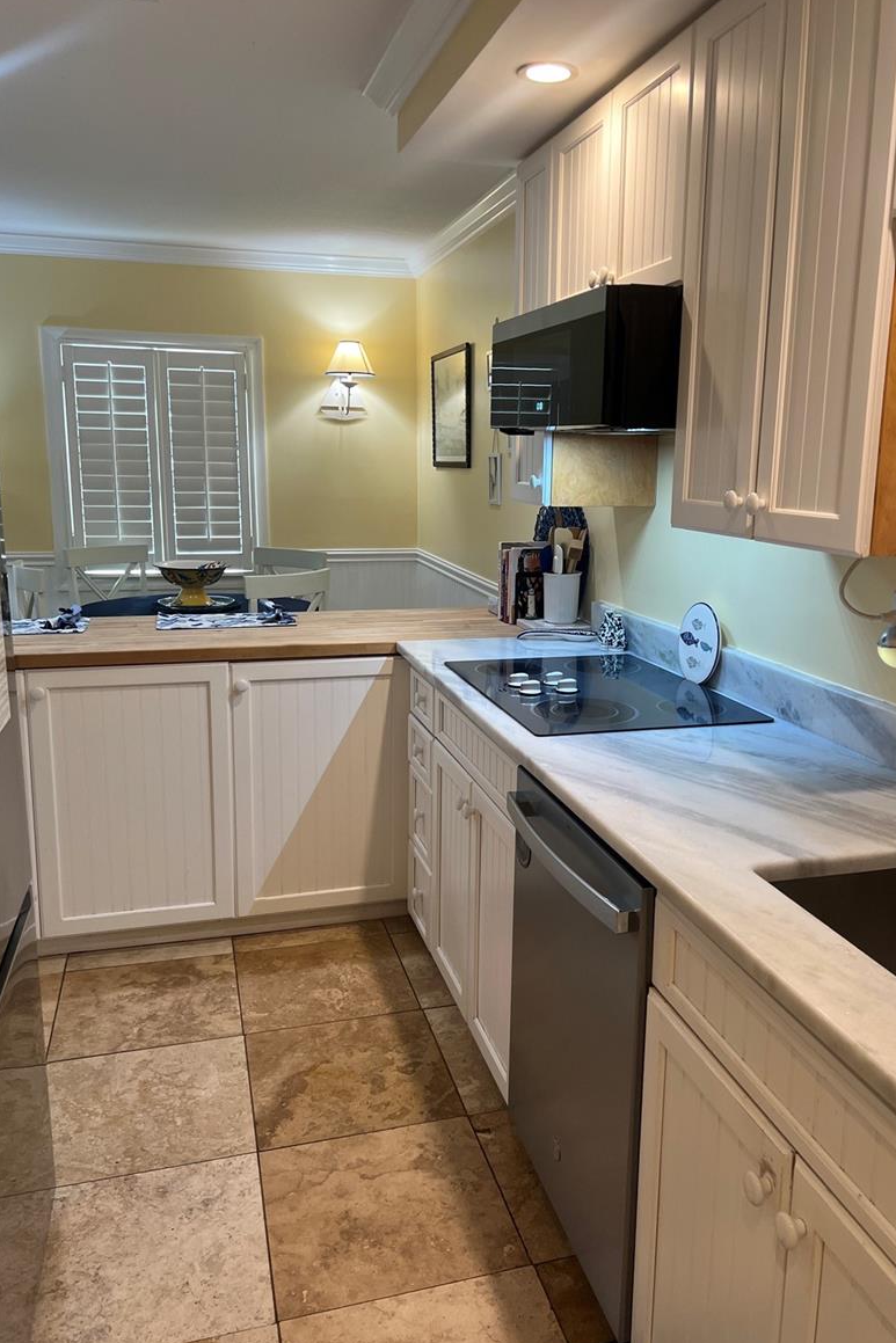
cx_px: 500
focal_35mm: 28
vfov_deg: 65.5
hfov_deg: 46.3
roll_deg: -0.1
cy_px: 663
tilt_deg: -10.2
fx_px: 1045
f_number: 1.5
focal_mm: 5.7
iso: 125
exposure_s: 1/120
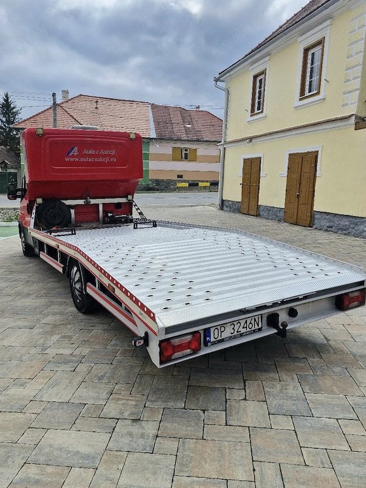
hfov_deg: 56.8
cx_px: 176
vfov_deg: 71.6
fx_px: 338
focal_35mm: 24
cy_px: 237
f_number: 1.8
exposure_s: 1/5000
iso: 50
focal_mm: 5.54
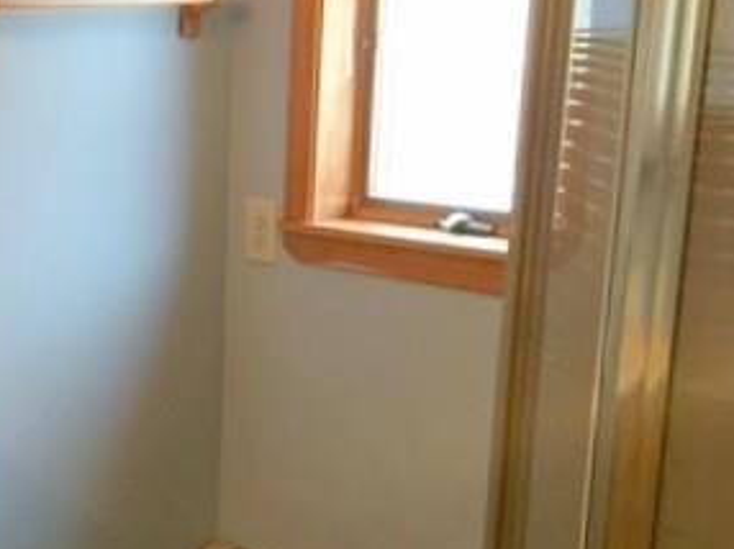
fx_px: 1377
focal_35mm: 65
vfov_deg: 22.5
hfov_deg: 27.8
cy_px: 357
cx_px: -26
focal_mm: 4.15
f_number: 2.2
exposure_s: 1/30
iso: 100
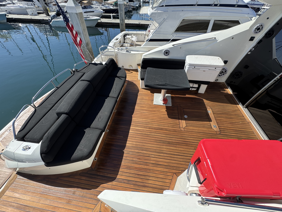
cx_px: 141
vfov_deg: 85.7
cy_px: 106
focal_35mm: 14
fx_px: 114
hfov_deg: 102.1
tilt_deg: -45.7
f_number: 2.2
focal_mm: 2.22
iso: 50
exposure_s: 1/840
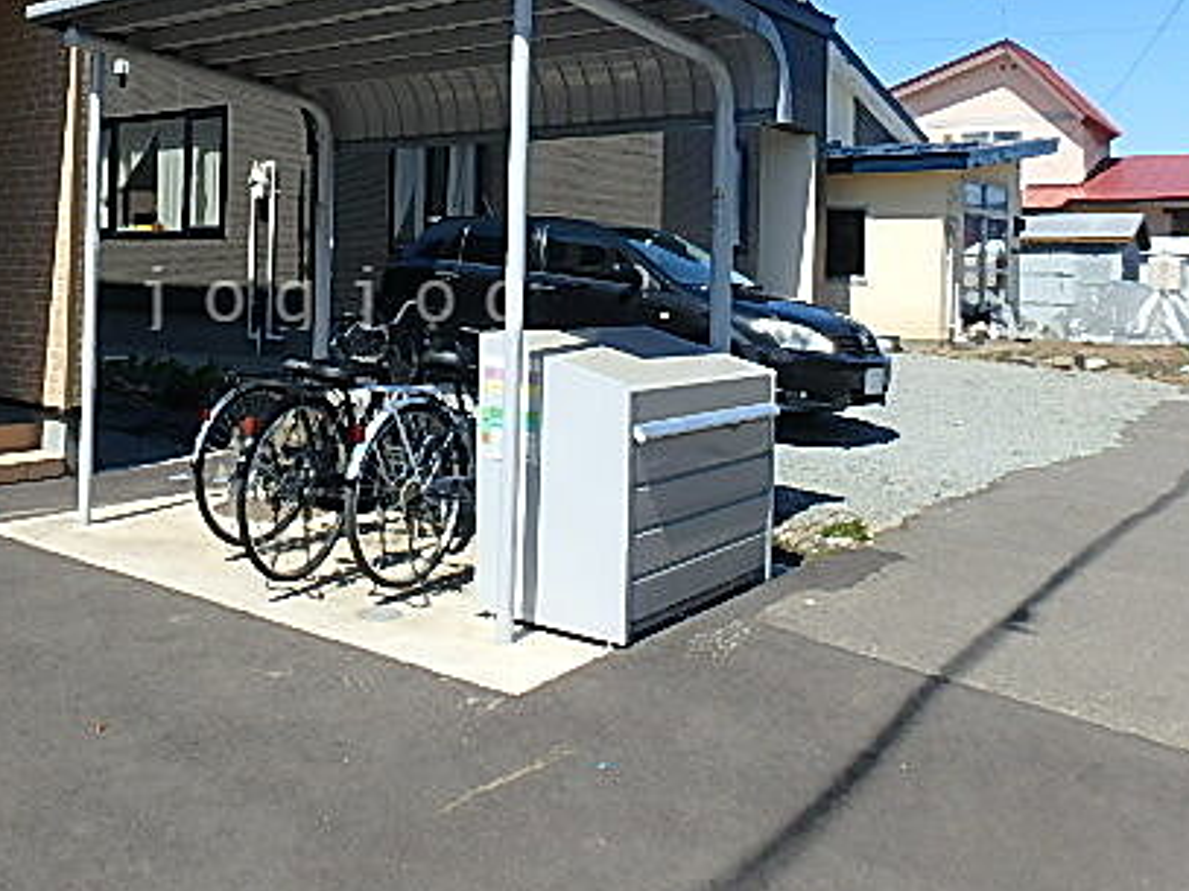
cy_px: 295
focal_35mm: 33
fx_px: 1133
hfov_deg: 53.5
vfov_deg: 42.3
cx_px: 339
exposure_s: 1/400
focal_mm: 3.7
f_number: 6
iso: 125
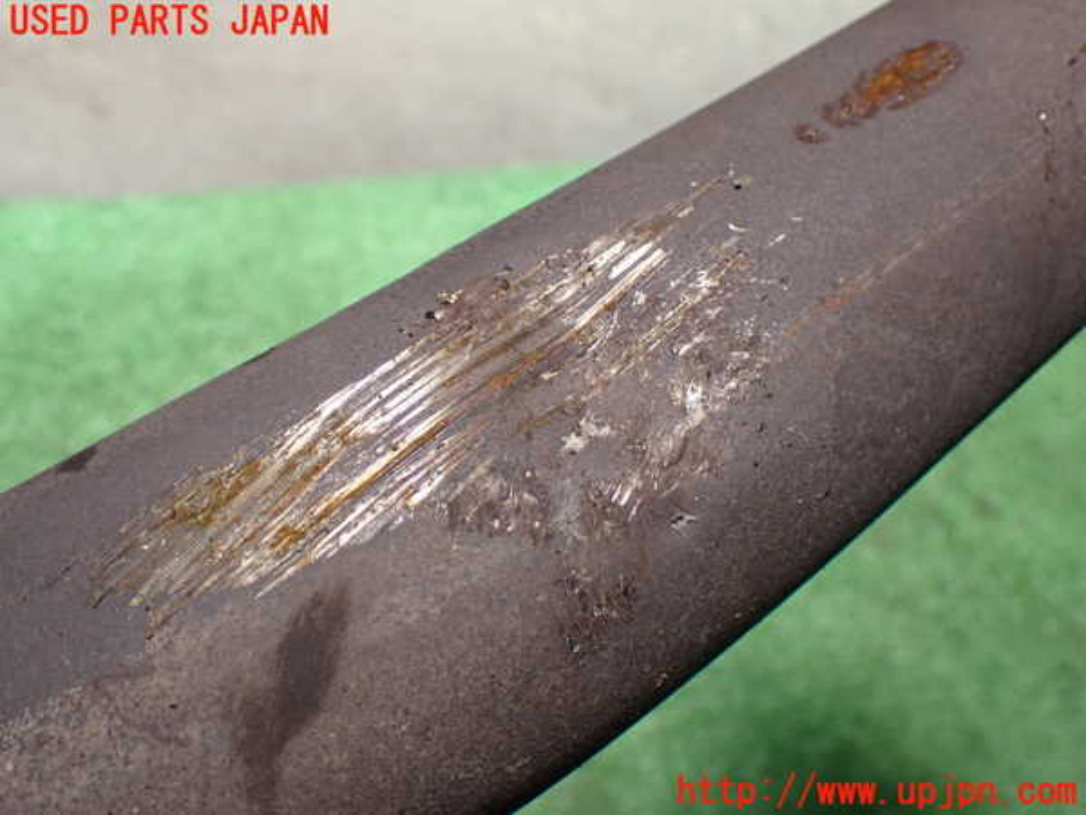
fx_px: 1380
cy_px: 408
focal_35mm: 44
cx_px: 543
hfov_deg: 42.9
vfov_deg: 32.9
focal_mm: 7.84
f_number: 2.9
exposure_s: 1/160
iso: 250
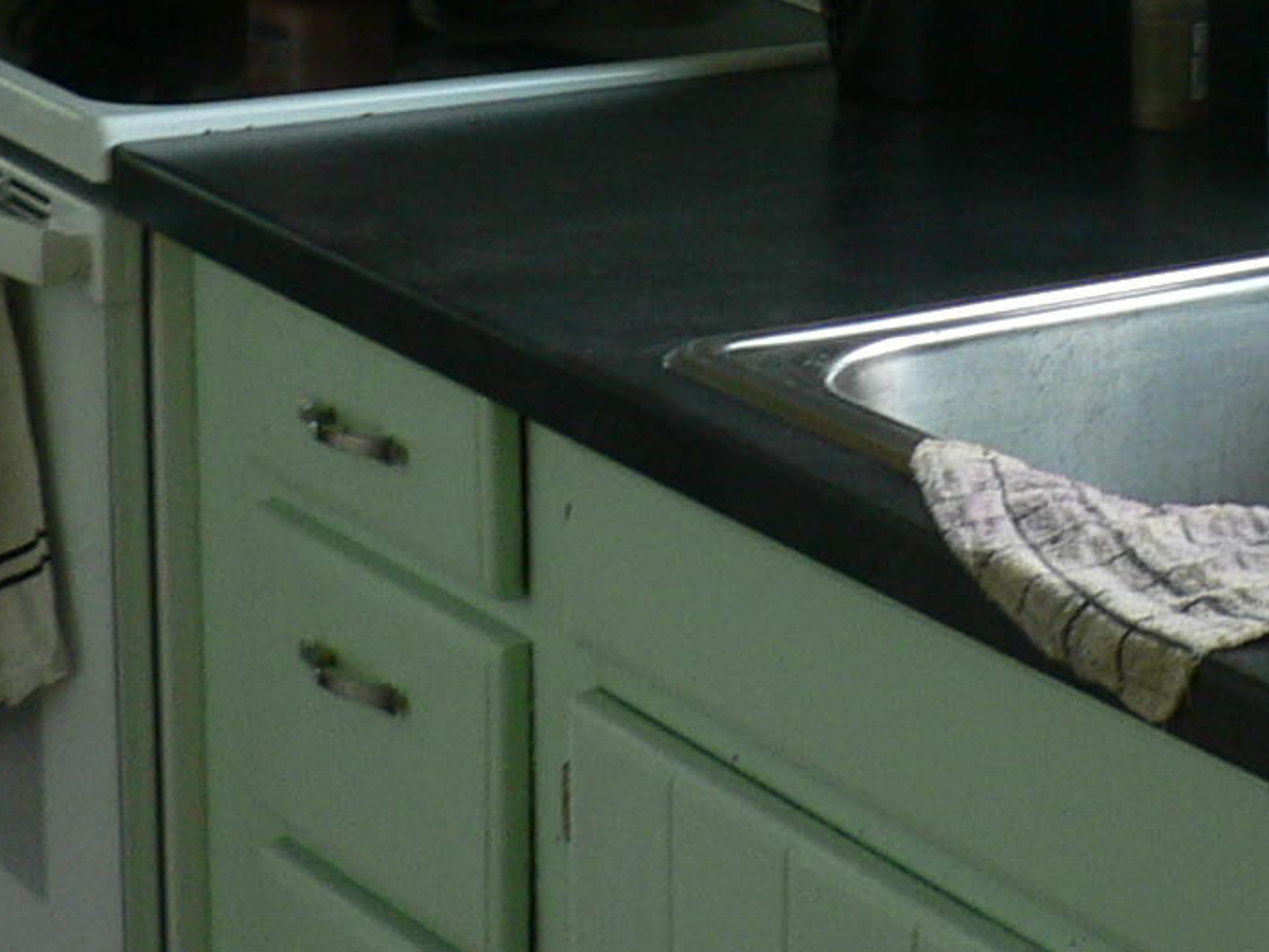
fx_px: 4877
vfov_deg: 10.9
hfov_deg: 14.7
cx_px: 1062
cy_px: -269
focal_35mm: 133
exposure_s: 1/30
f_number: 2.8
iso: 80
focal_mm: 6
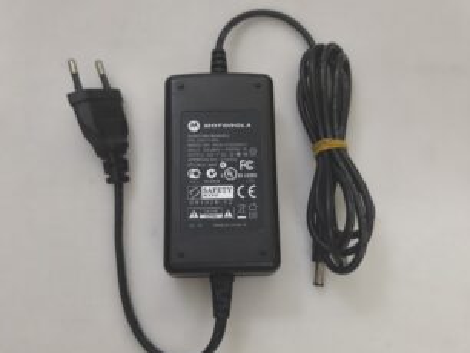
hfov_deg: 46.8
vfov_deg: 36.0
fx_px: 544
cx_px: 232
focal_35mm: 40
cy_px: 177
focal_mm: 6.57
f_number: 1.6
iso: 400
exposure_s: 1/50
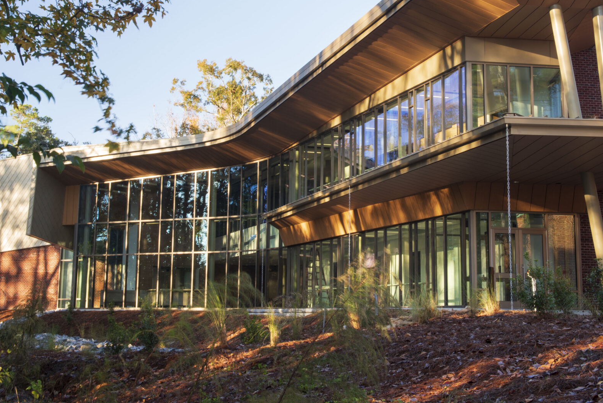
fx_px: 1039
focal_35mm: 62
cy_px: 121
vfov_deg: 21.8
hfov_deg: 32.4
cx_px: 312
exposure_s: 1.6
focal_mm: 38
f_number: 22
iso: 31
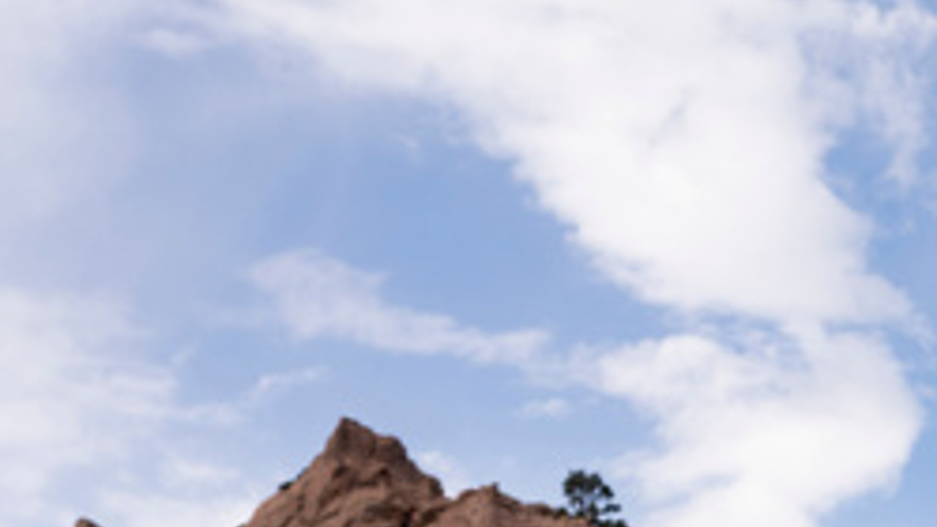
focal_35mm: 151
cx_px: 1483
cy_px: 651
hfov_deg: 13.3
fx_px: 3751
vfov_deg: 7.9
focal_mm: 35
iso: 200
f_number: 5.6
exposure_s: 1/500
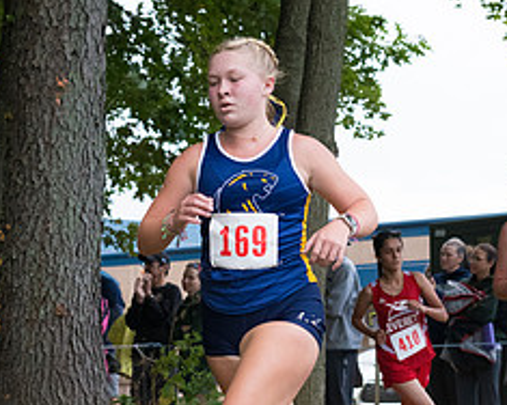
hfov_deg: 11.6
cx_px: 223
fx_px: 2506
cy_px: 362
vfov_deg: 9.2
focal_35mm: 167
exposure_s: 1/1250
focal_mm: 62
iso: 2000
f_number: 5.6
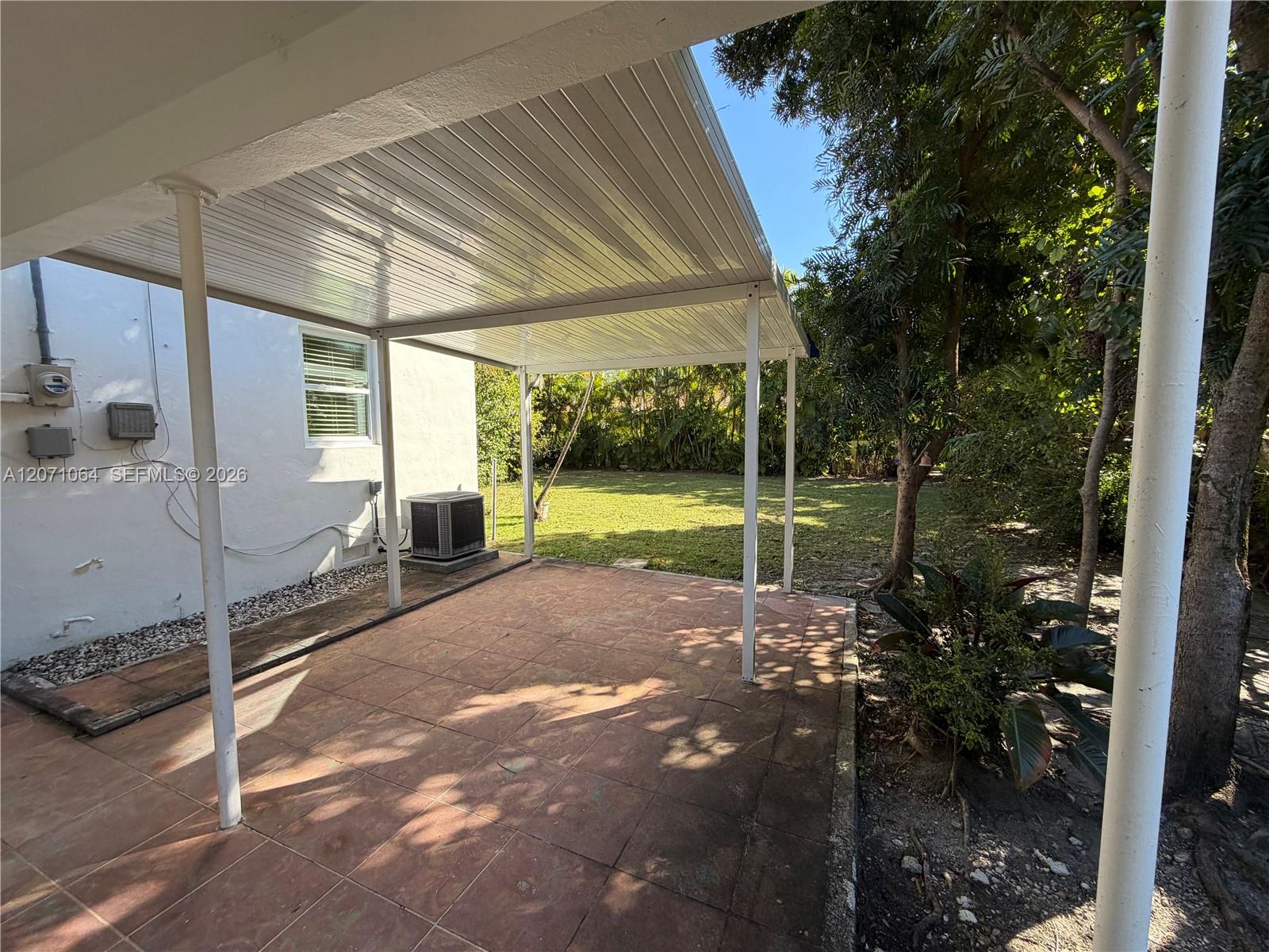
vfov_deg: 85.7
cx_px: 634
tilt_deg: -5.0
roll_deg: +0.5
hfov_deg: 102.1
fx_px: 513
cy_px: 476
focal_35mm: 14
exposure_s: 1/210
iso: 50
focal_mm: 2.22
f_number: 2.2
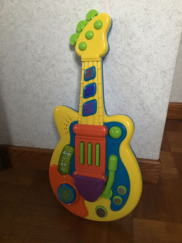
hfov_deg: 48.2
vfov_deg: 61.7
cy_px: 122
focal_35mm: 29
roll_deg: -0.4
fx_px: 203
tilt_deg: -27.6
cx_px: 91
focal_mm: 4.15
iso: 100
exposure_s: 1/4
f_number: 2.2
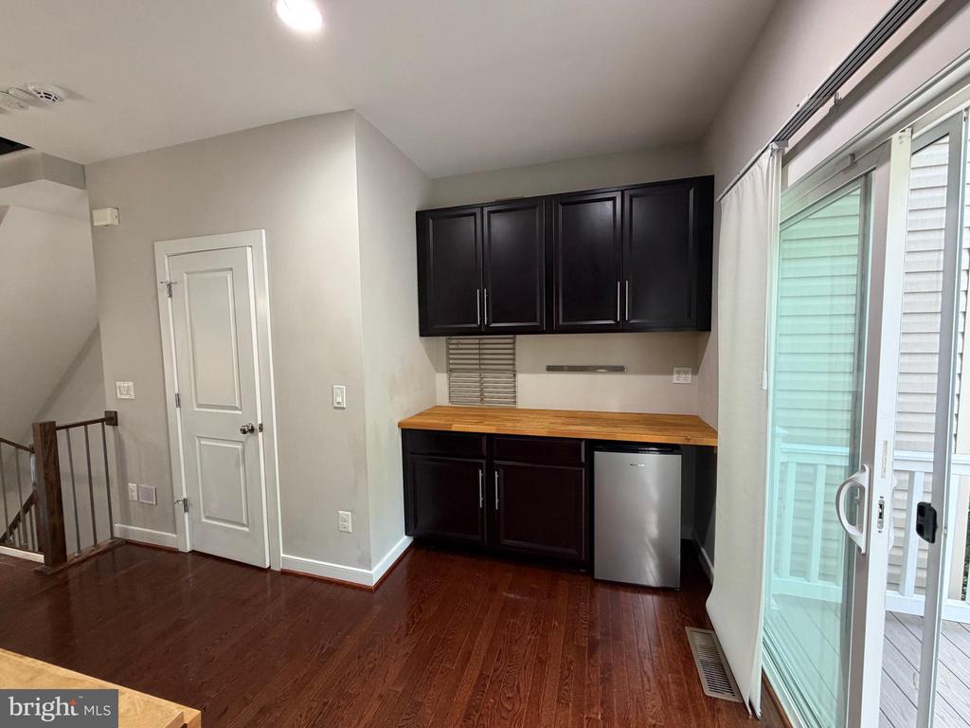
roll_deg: +1.3
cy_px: 364
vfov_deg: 85.7
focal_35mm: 14
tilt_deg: -3.9
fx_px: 392
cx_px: 485
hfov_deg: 102.1
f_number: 2.2
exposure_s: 1/60
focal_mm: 2.22
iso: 250
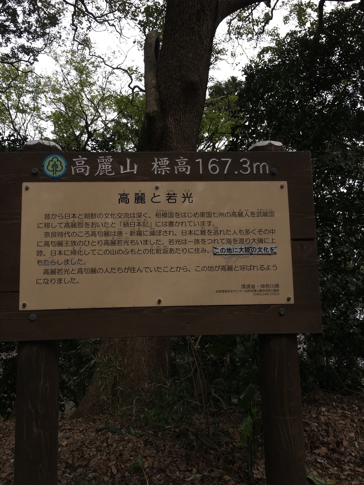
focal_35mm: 29
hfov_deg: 48.2
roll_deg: +0.2
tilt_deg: +6.6
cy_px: 242
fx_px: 407
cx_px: 182
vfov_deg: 61.7
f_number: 2.2
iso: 25
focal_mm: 4.15
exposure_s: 1/411
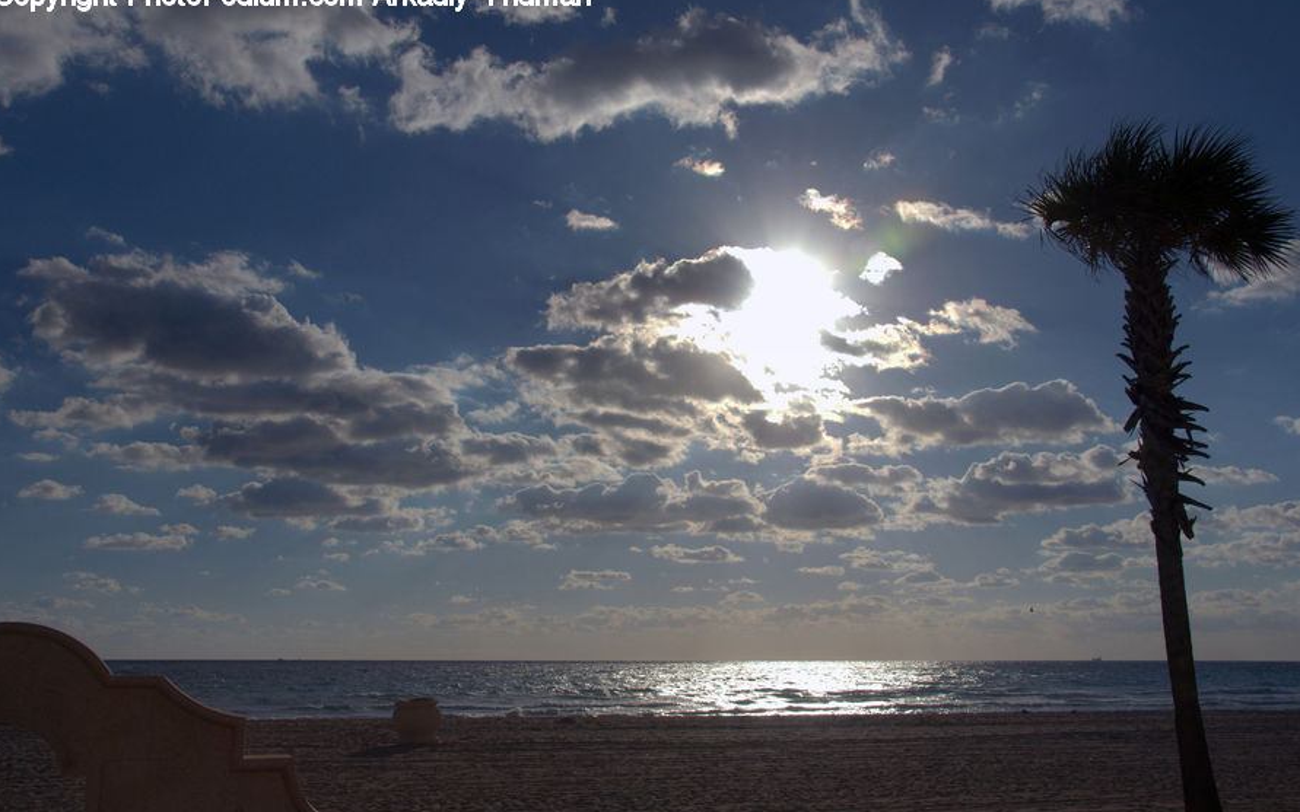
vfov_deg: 34.4
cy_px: 396
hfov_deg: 52.7
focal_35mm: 37
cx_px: 649
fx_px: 1311
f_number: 9
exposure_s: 1/3200
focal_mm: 24
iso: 200
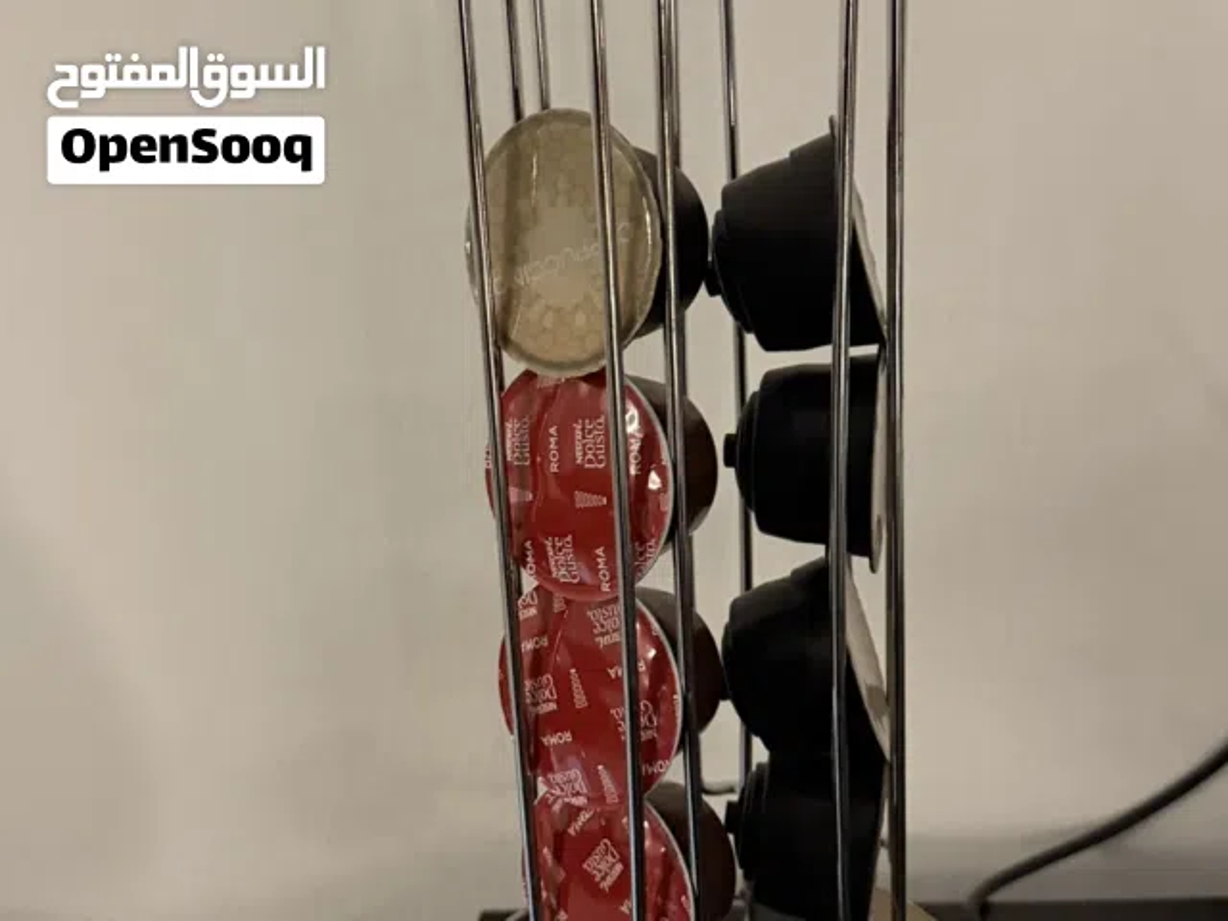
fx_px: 851
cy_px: 460
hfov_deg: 71.6
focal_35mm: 24
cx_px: 614
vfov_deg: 56.8
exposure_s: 1/25
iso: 1000
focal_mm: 6.76
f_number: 1.78
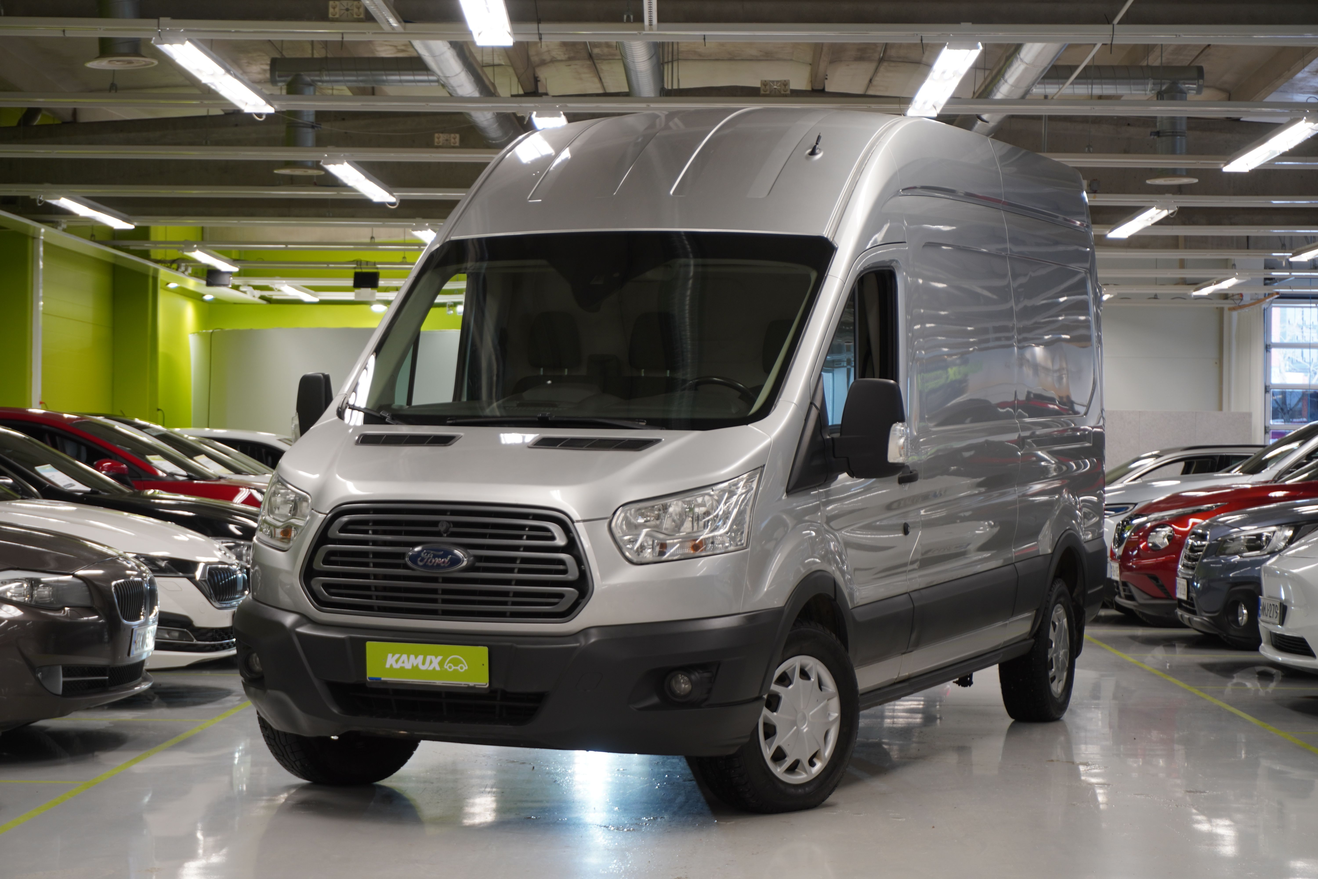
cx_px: 659
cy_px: 440
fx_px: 2746
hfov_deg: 27.0
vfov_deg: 18.2
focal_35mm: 75
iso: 100
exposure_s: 1/10
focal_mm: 50
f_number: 5.6
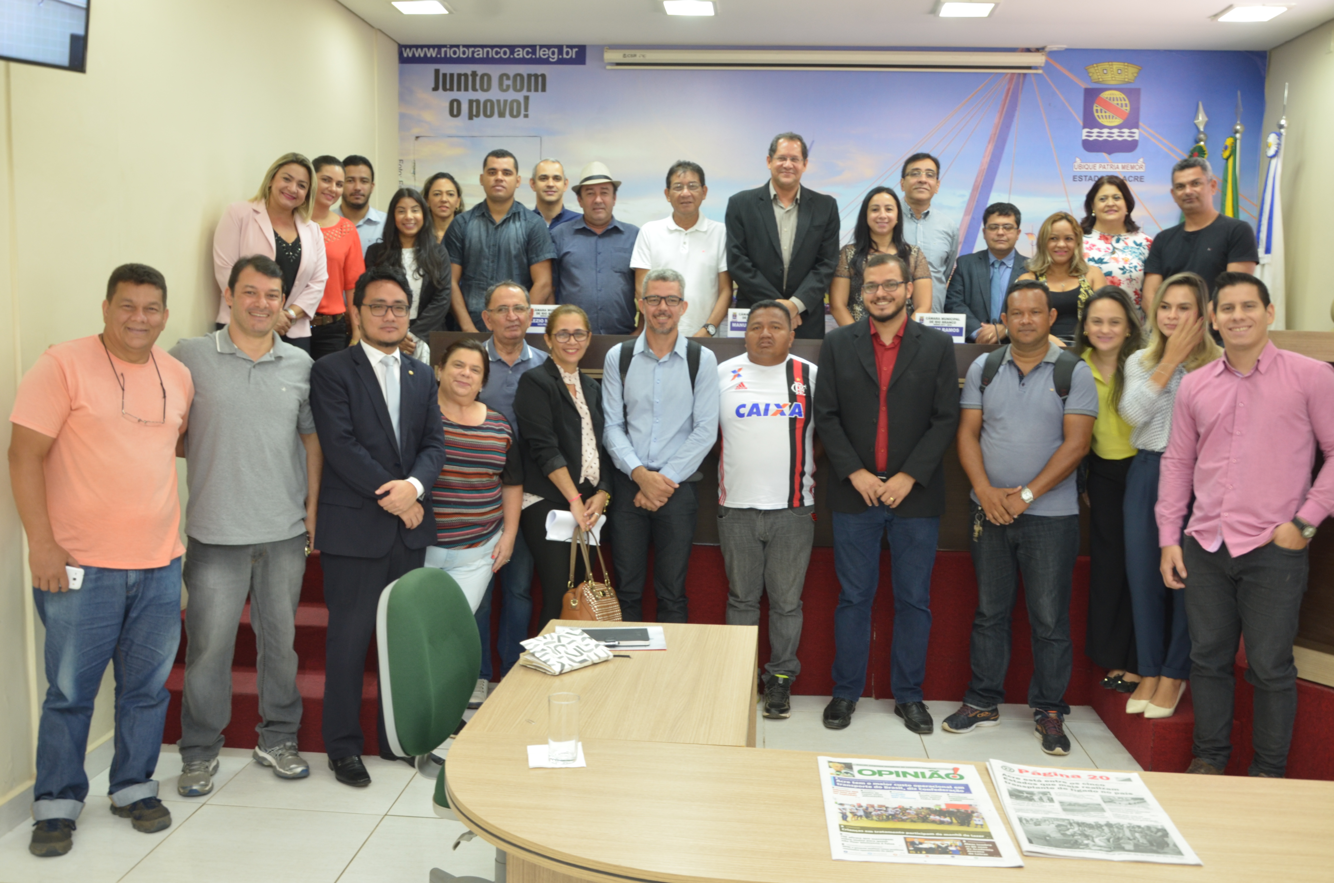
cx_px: 667
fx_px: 1220
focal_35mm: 33
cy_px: 442
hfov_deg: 57.3
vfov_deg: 39.8
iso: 400
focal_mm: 22
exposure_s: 1/8
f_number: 5.6
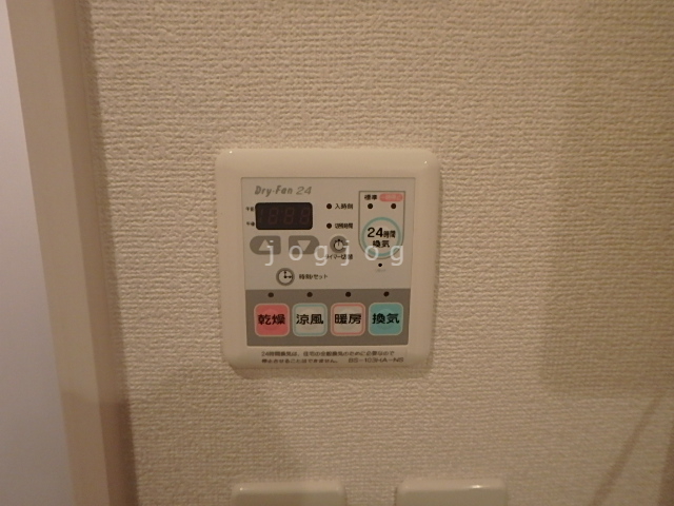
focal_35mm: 21
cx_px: 337
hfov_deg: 79.0
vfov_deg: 63.4
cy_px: 253
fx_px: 409
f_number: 3.5
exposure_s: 1/50
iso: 400
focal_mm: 3.7
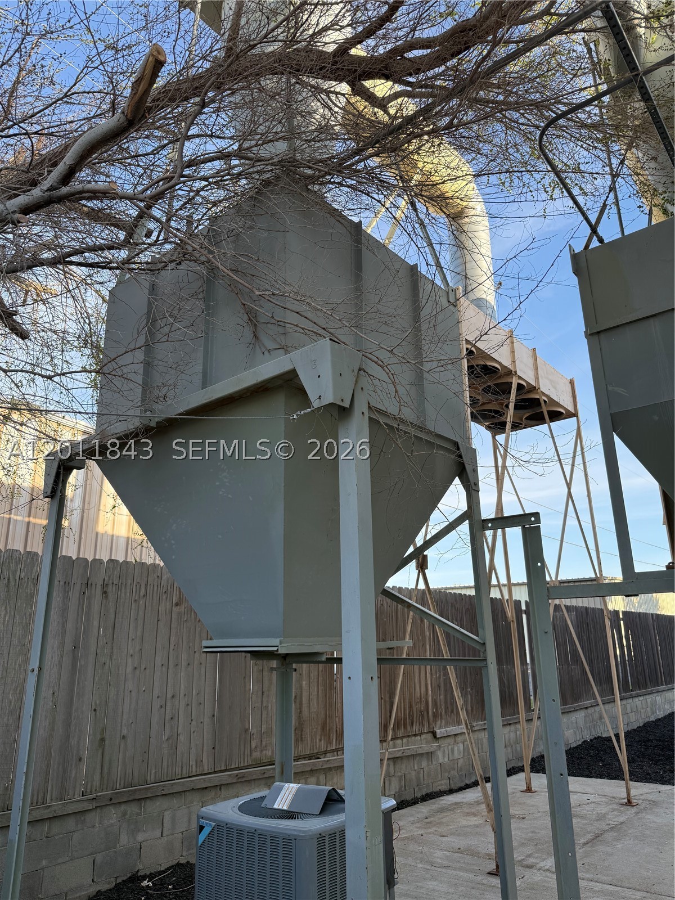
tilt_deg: +19.1
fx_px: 624
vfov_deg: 71.6
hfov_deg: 56.8
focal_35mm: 24
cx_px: 338
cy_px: 450
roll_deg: +1.0
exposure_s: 1/992
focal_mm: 6.76
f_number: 1.78
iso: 100
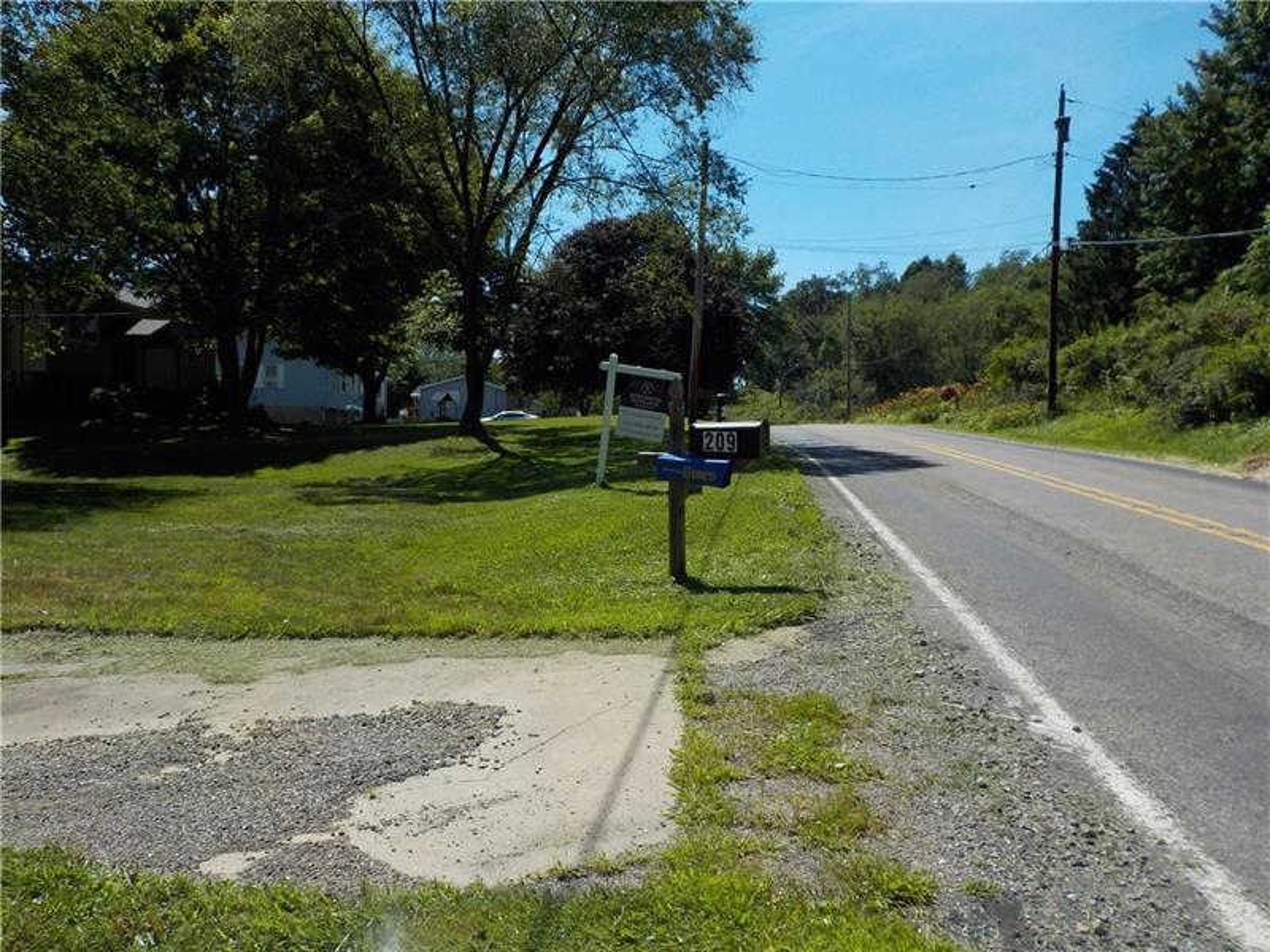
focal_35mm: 30
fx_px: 1101
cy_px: 476
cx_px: 635
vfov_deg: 46.8
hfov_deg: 60.0
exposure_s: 1/1250
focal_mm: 4.1
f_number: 3.3
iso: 125
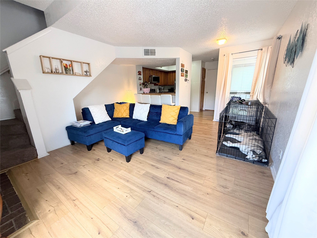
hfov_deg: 102.1
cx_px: 158
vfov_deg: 85.7
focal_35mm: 14
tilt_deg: -13.1
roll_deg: +1.2
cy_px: 119
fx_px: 128
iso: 320
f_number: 2.2
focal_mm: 2.22
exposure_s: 1/60
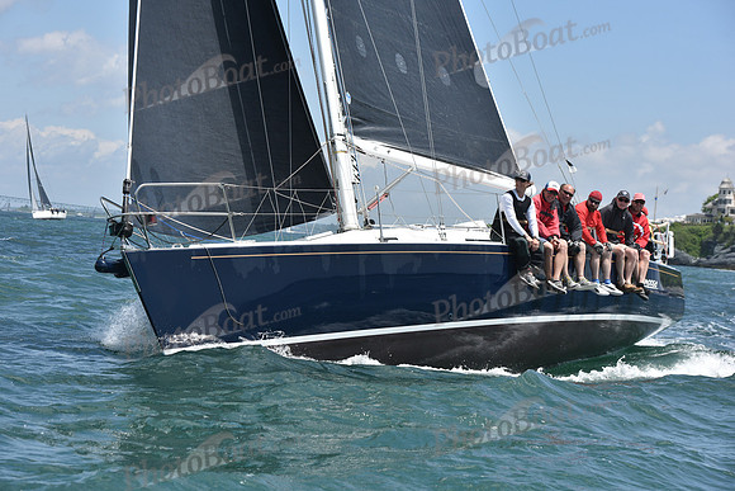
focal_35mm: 98
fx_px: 2001
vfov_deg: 14.0
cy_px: 246
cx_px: 368
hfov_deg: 20.8
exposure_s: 1/1250
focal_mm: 98
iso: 250
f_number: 6.3
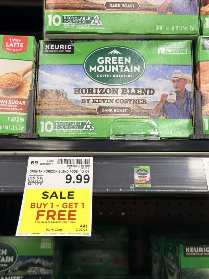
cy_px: 140
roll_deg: -0.2
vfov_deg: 39.7
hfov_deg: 30.3
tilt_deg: +7.4
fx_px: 386
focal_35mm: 48
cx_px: 104
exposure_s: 1/60
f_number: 1.78
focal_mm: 6.76
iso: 64
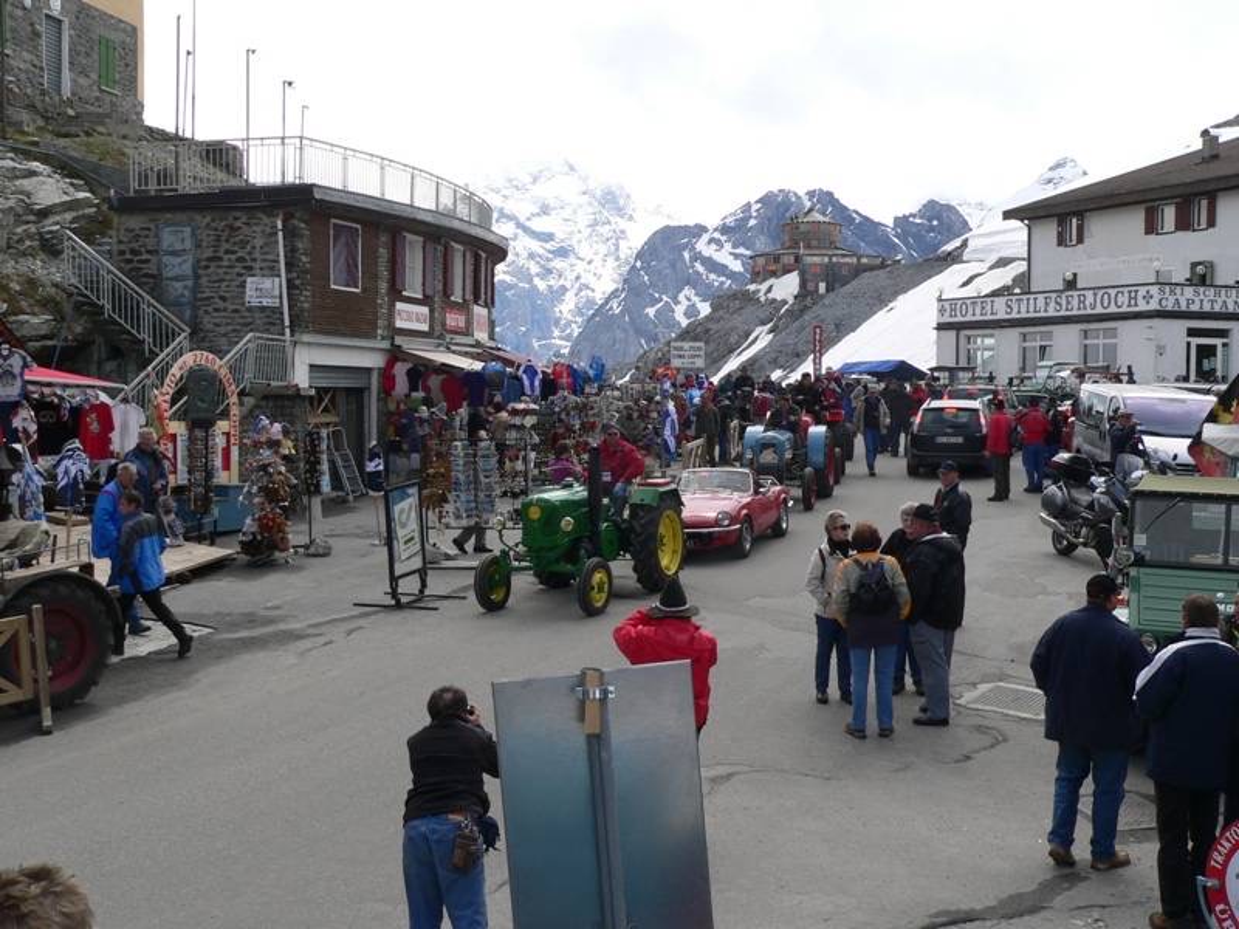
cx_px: 620
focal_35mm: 44
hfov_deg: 42.9
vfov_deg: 32.9
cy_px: 464
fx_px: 1575
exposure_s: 1/500
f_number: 4.6
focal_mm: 7.4
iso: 80
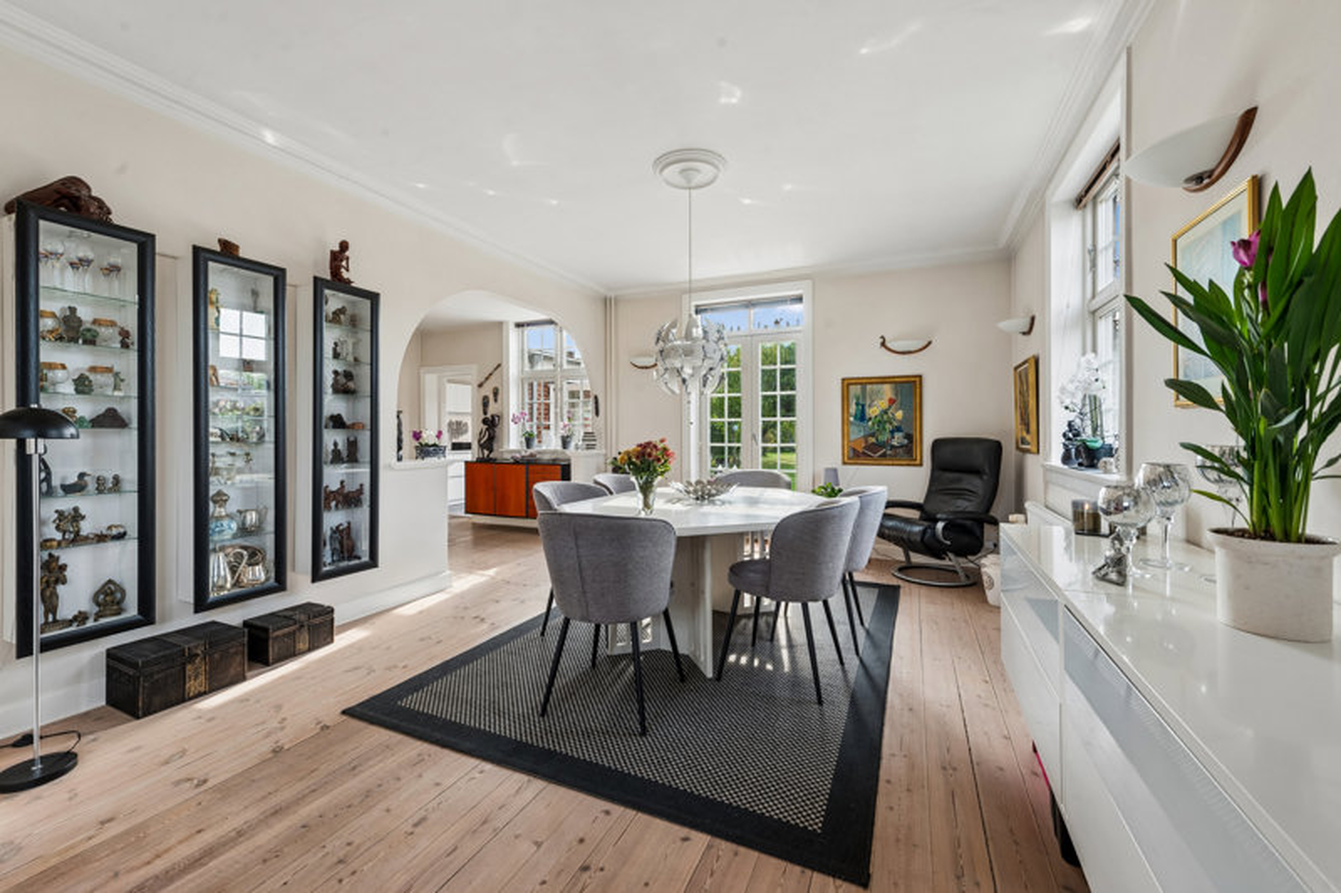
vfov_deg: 81.2
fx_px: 521
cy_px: 446
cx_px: 670
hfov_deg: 104.3
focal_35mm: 14
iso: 250
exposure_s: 1/20
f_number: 10
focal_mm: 14
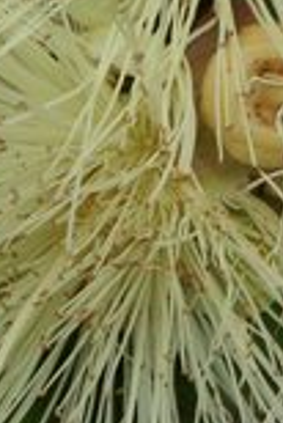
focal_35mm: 526
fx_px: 6188
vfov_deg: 3.9
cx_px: 143
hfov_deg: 2.6
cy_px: -63
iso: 200
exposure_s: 1/640
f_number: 5.6
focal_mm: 60
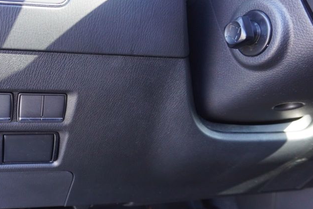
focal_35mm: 39
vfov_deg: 34.3
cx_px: 82
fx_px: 339
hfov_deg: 47.8
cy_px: 105
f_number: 4
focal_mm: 16
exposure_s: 1/60
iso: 640
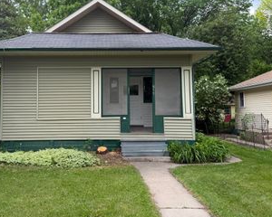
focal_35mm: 39
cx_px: 106
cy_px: 89
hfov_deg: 46.5
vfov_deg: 38.1
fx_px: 314
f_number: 1.78
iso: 100
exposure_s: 1/1018
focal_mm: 6.76
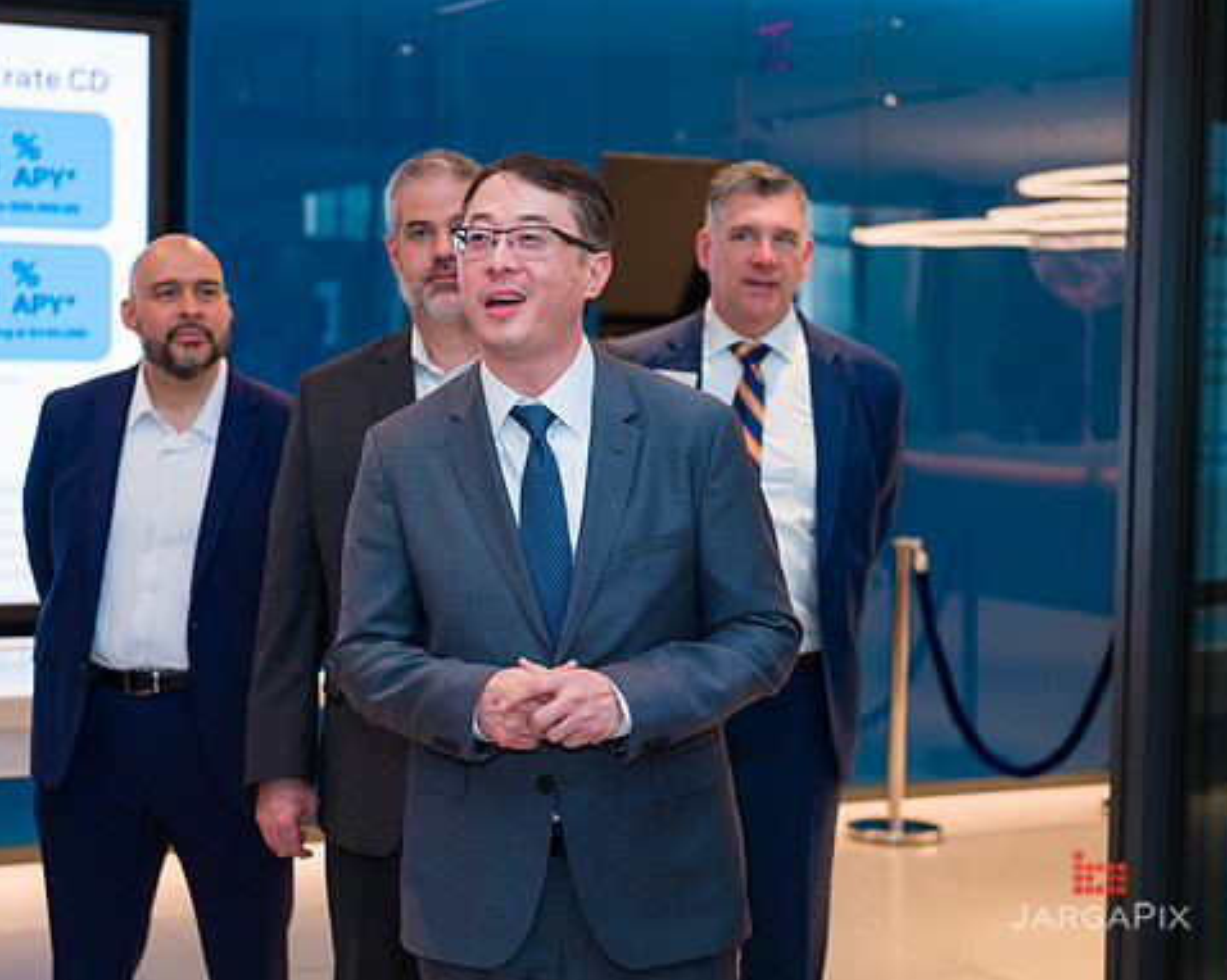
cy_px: 490
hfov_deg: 28.7
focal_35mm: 66
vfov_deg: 23.1
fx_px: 2396
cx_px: 511
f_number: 4
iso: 800
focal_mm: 58
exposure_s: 1/200
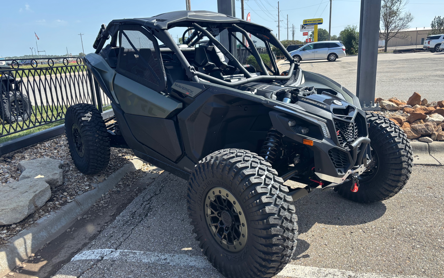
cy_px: 146
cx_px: 222
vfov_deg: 44.5
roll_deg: +3.1
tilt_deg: -15.0
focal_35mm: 28
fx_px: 339
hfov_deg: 66.5
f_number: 1.6
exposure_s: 1/1344
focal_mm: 5.96
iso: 50
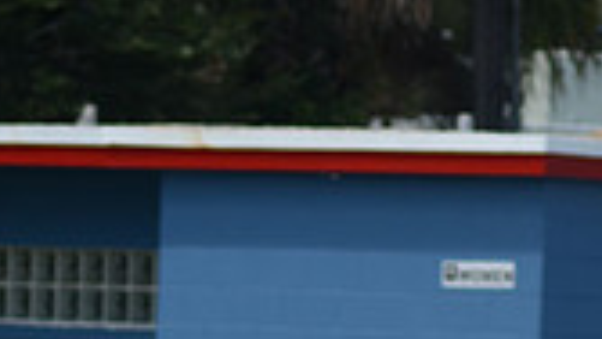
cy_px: 602
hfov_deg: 2.0
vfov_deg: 1.1
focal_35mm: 1087
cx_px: 872
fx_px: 17354
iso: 200
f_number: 6.3
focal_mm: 200
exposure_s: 1/800
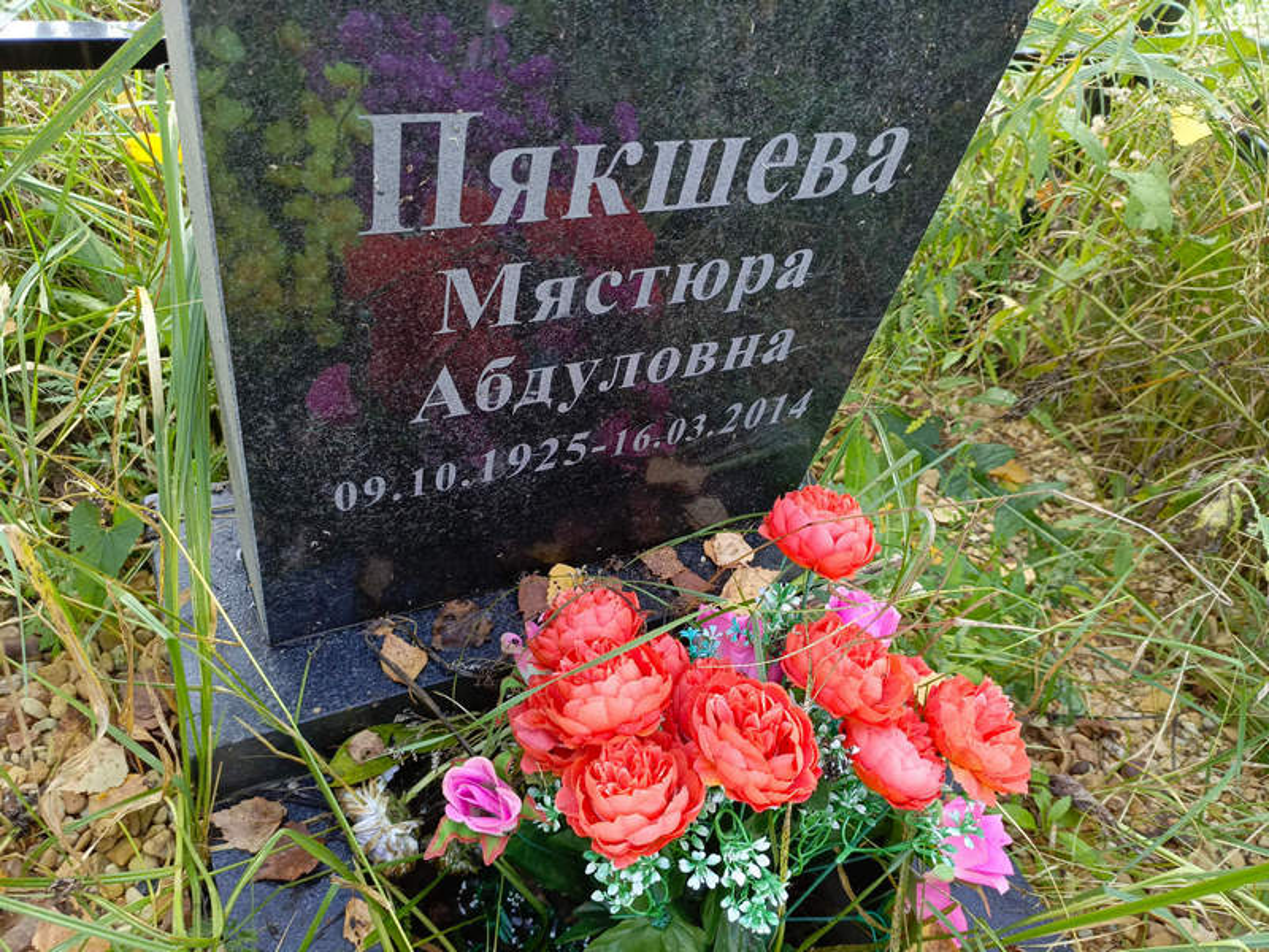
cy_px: 476
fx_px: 916
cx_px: 634
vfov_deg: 54.9
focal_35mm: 25
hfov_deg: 69.4
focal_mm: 4.76
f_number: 1.69
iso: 257
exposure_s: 1/60
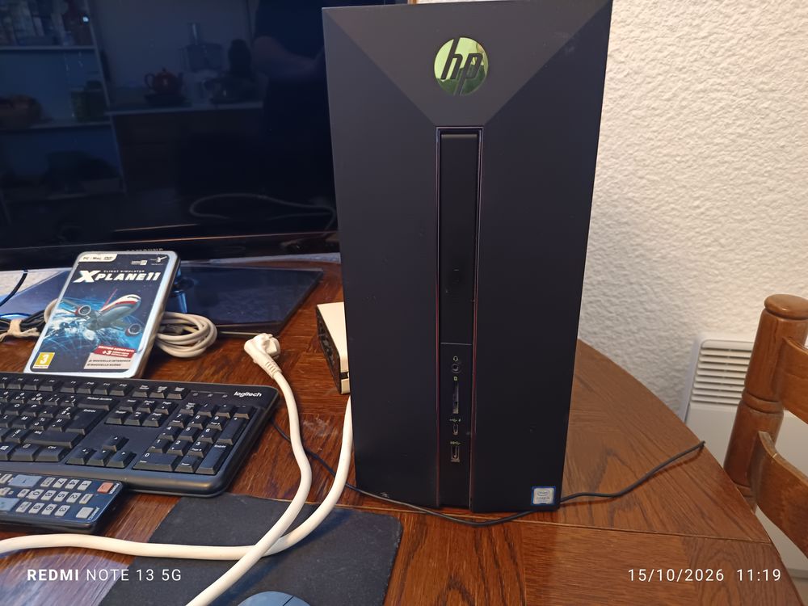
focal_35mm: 24
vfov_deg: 56.8
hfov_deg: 71.6
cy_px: 303
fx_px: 560
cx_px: 404
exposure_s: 1/20
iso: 2149
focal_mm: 5.31
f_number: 1.7
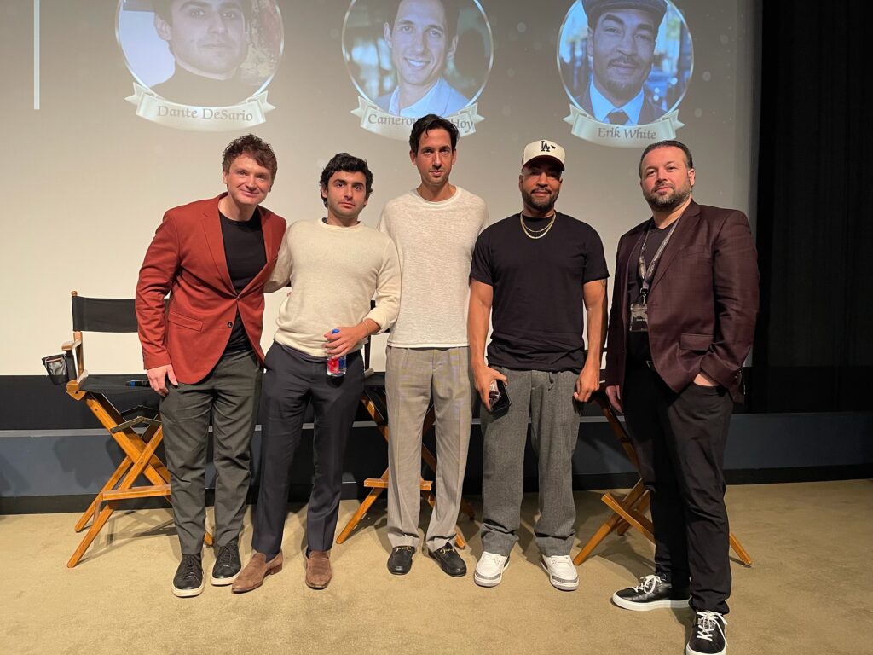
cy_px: 328
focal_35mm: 25
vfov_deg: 54.9
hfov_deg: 69.4
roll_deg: -0.9
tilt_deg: -3.8
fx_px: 630
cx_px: 436
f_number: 1.6
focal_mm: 5.1
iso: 250
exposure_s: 1/60
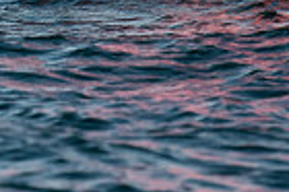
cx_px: -95
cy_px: -125
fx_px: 15123
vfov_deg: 0.7
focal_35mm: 1886
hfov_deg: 1.1
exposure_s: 1/4000
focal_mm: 300
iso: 400
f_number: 5
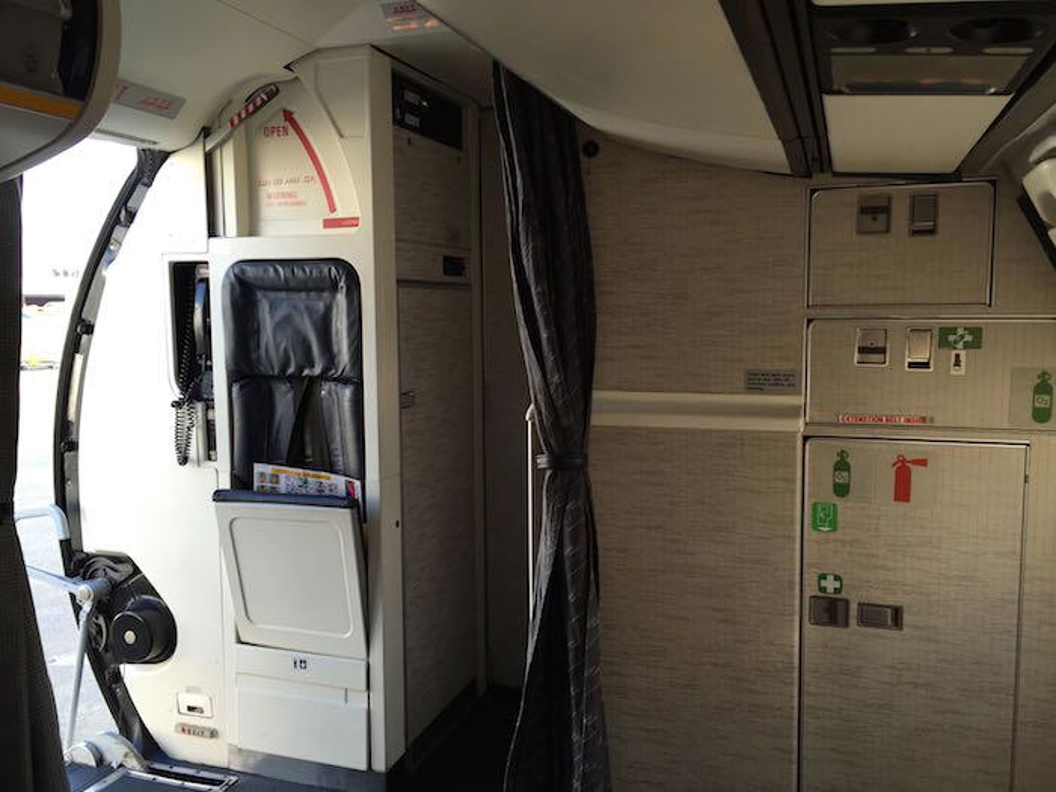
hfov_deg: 61.7
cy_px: 396
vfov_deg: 48.2
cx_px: 528
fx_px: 885
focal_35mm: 29
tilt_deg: -6.5
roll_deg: +0.3
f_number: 2.2
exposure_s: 1/120
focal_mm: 4.15
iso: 40
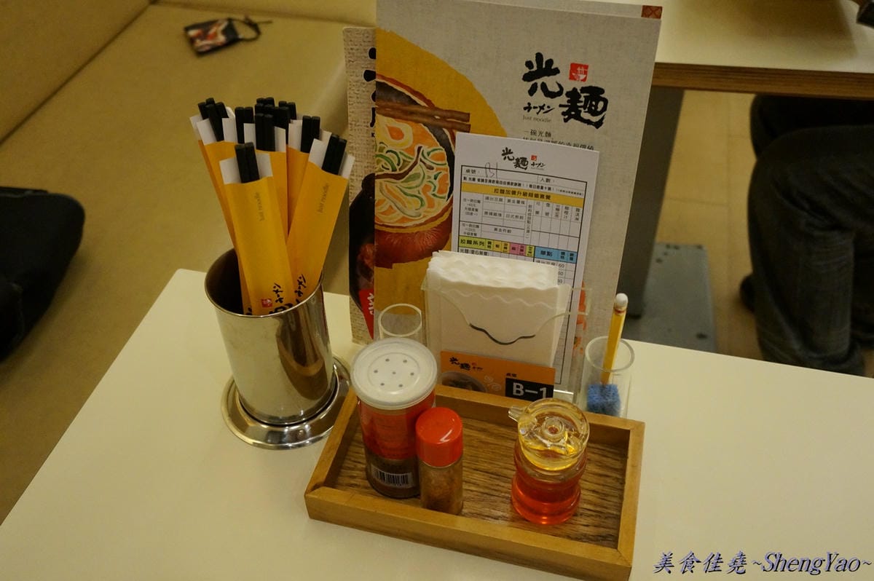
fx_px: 837
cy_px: 290
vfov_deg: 38.3
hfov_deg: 55.1
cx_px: 437
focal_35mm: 34
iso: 3200
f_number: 4
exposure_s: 1/125
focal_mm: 23
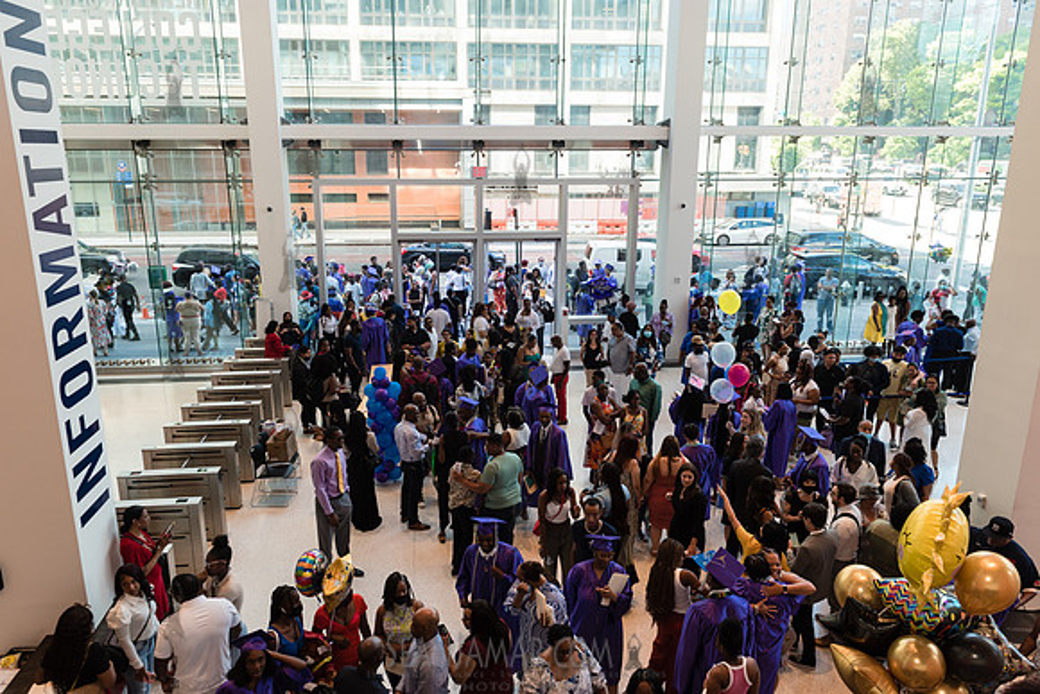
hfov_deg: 70.1
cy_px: 348
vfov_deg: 50.2
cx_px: 500
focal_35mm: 26
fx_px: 740
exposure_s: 1/200
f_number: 5
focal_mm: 24
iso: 800
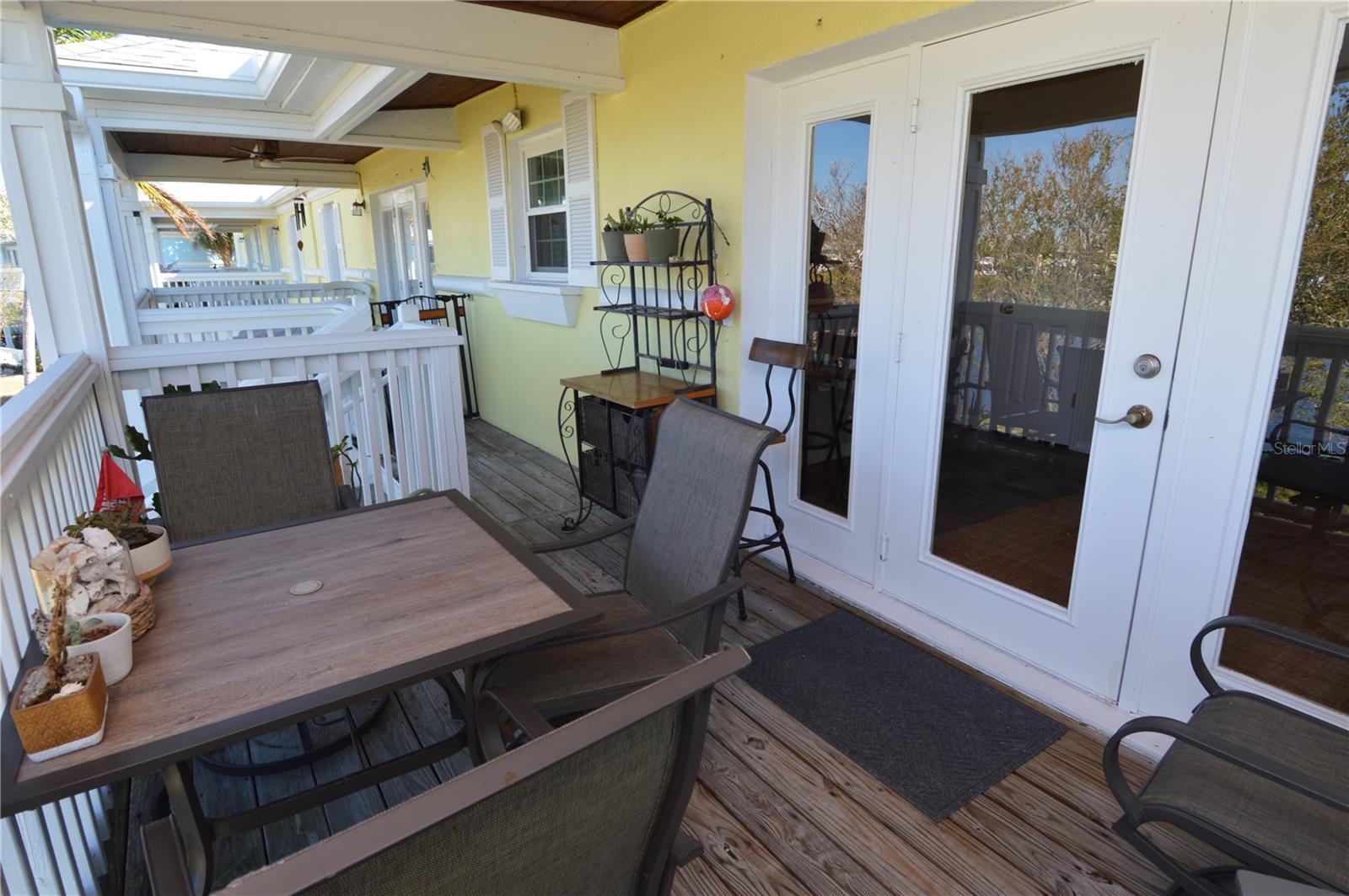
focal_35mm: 18
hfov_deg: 90.1
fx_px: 674
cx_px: 674
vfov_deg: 67.3
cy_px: 448
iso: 200
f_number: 5.6
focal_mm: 12
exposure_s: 1/125
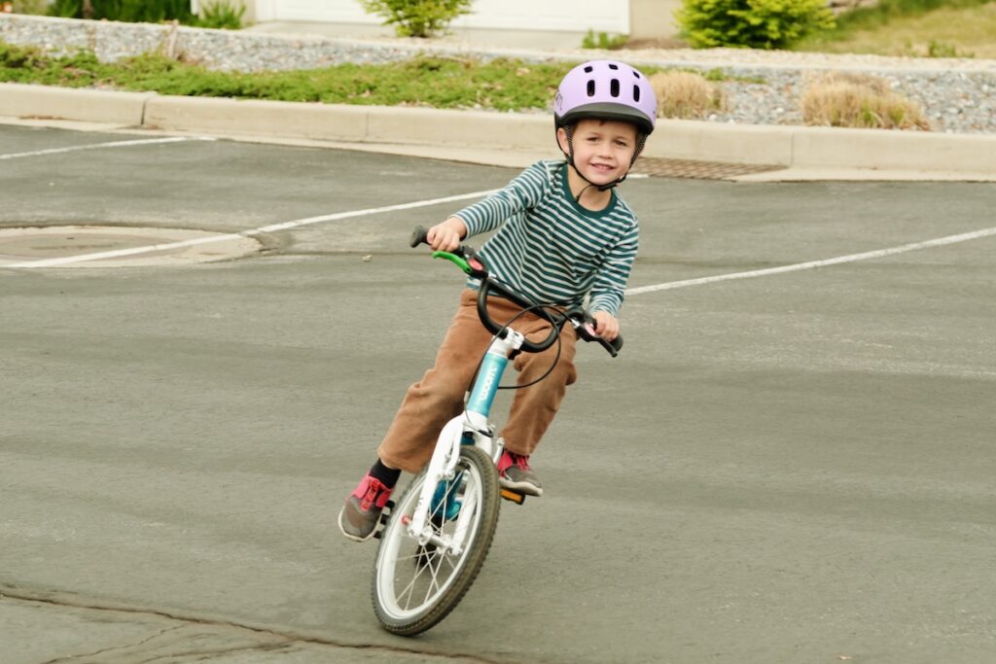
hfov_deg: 19.1
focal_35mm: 107
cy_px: 332
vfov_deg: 12.8
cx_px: 498
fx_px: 2961
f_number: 5
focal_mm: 71.5
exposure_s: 1/350
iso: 125
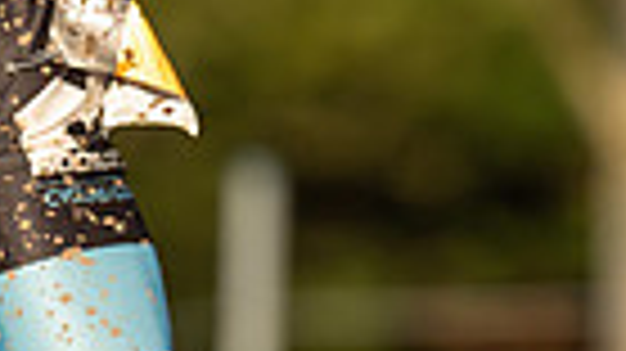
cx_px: -320
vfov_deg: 1.9
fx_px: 10418
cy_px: -7
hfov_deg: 3.4
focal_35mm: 628
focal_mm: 144
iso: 250
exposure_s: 1/1000
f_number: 3.5
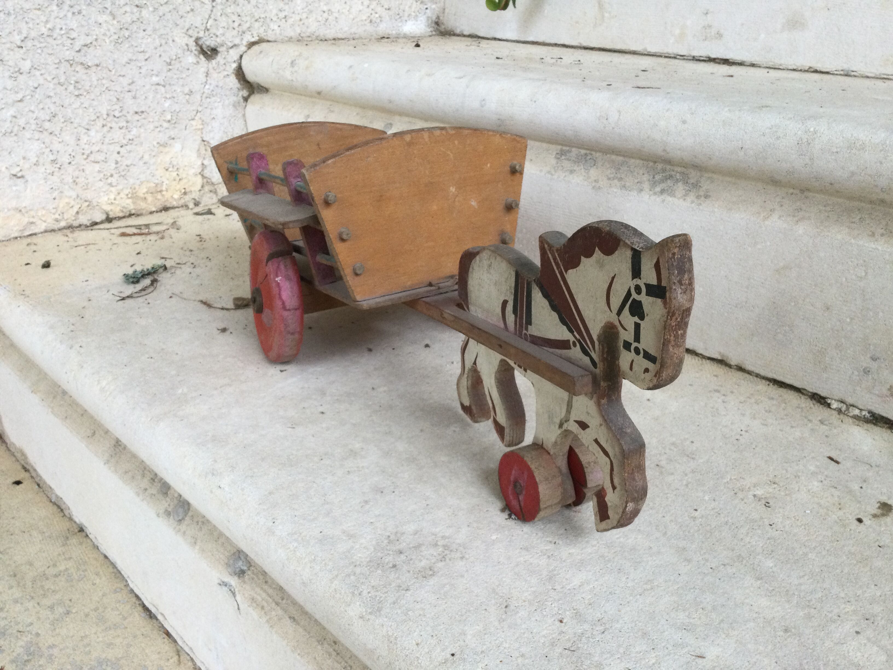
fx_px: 800
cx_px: 446
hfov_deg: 58.4
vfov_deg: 45.4
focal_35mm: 31
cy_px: 335
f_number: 2.4
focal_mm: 3.3
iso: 50
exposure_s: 1/33
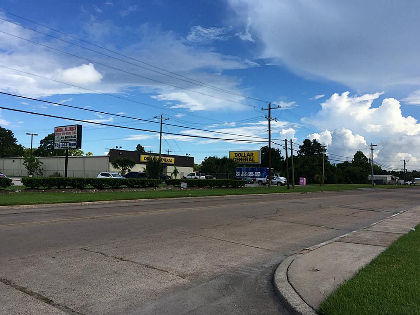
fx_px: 352
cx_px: 210
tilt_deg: +1.5
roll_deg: +0.0
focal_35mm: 29
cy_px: 158
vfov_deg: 48.2
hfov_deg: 61.7
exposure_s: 1/1425
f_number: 2.2
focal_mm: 4.15
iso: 25
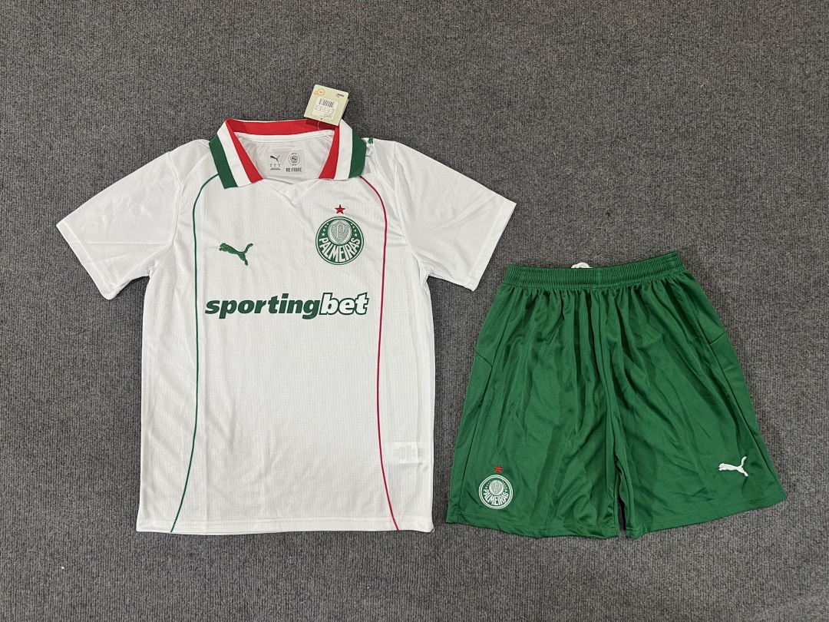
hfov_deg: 71.6
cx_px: 414
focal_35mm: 24
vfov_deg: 56.8
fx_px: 575
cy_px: 311
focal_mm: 6.76
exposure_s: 1/50
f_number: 1.78
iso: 250
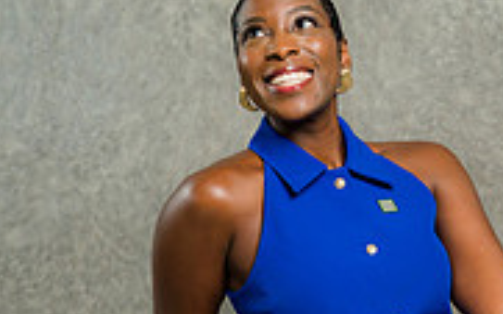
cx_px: 384
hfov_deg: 15.0
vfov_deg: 9.2
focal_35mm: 139
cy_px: 458
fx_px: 1905
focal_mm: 55
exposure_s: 1/160
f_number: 4
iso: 125
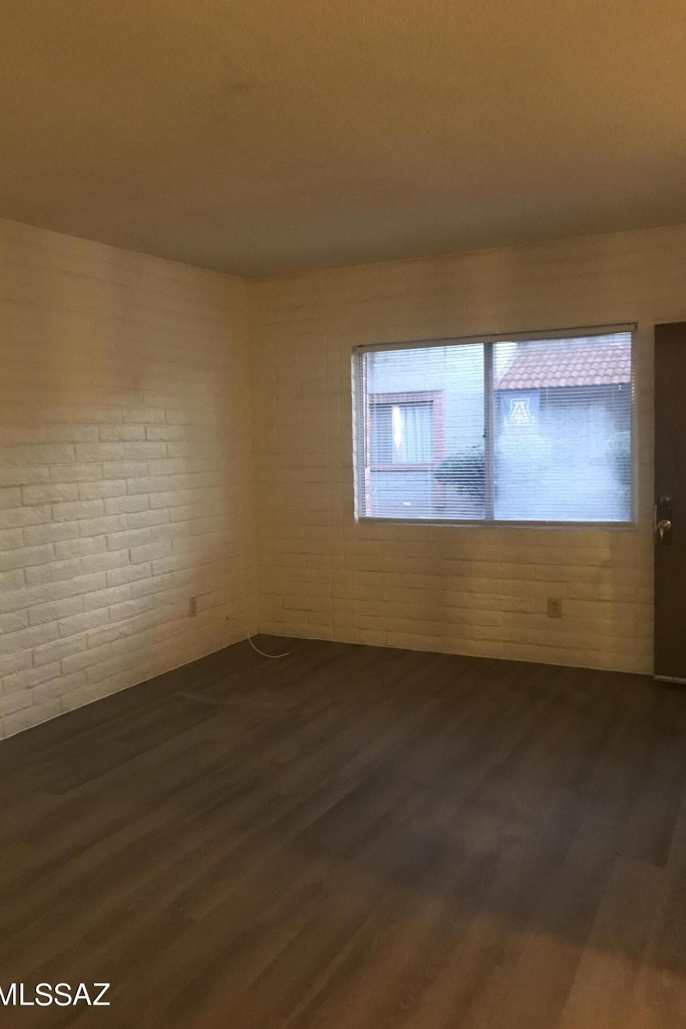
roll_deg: +1.7
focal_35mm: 30
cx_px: 292
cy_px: 513
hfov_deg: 43.5
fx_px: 857
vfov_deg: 61.9
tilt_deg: -4.2
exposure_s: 1/5
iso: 100
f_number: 1.8
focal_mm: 3.99
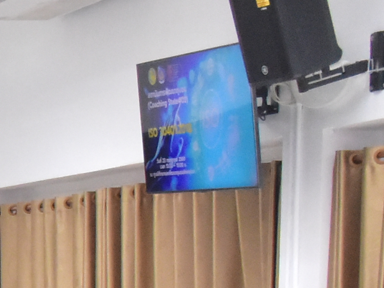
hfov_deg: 9.7
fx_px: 1831
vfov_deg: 8.7
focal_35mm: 165
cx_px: -701
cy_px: 456
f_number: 3.5
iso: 2000
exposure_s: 1/200
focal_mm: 20
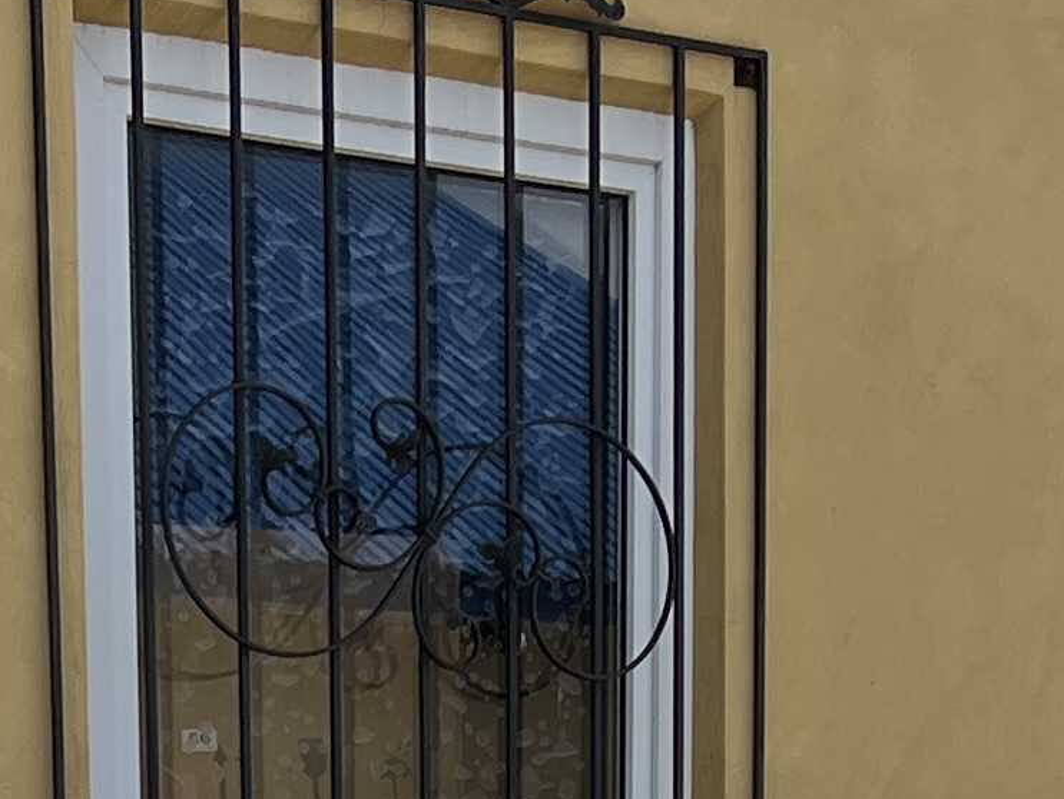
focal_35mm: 141
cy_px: 2145
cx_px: 241
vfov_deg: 9.1
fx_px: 4336
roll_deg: +0.9
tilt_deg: -11.8
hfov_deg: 13.9
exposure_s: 1/4831
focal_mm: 5.7
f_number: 1.5
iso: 50
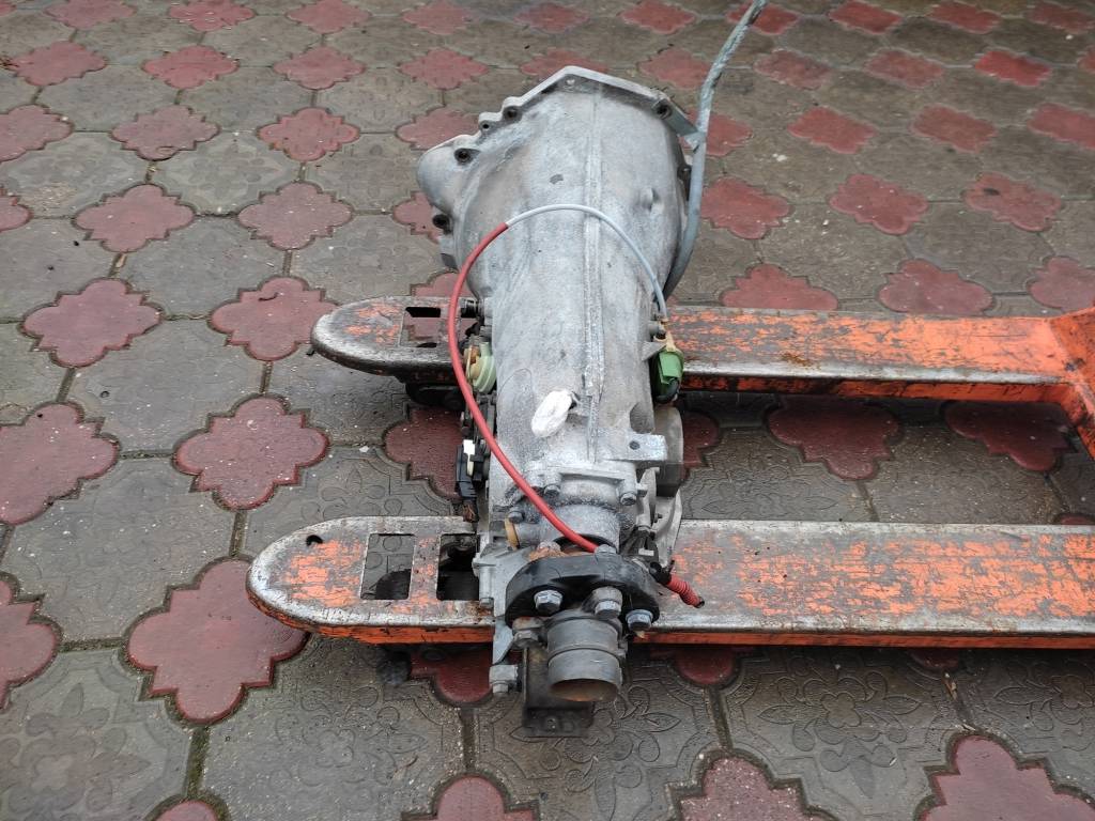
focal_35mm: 26
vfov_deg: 53.1
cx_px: 548
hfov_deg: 67.3
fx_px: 822
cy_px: 410
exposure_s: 1/33
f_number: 1.79
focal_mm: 4.74
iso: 131
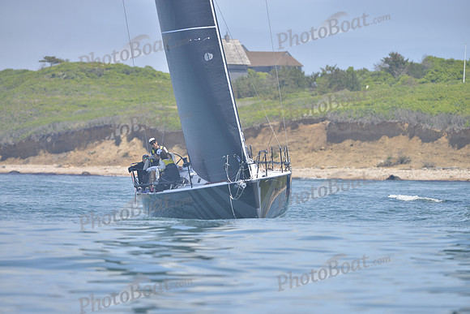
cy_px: 157
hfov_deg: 6.9
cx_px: 235
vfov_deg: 4.6
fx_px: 3917
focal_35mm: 300
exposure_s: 1/1000
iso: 280
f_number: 6.3
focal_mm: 300
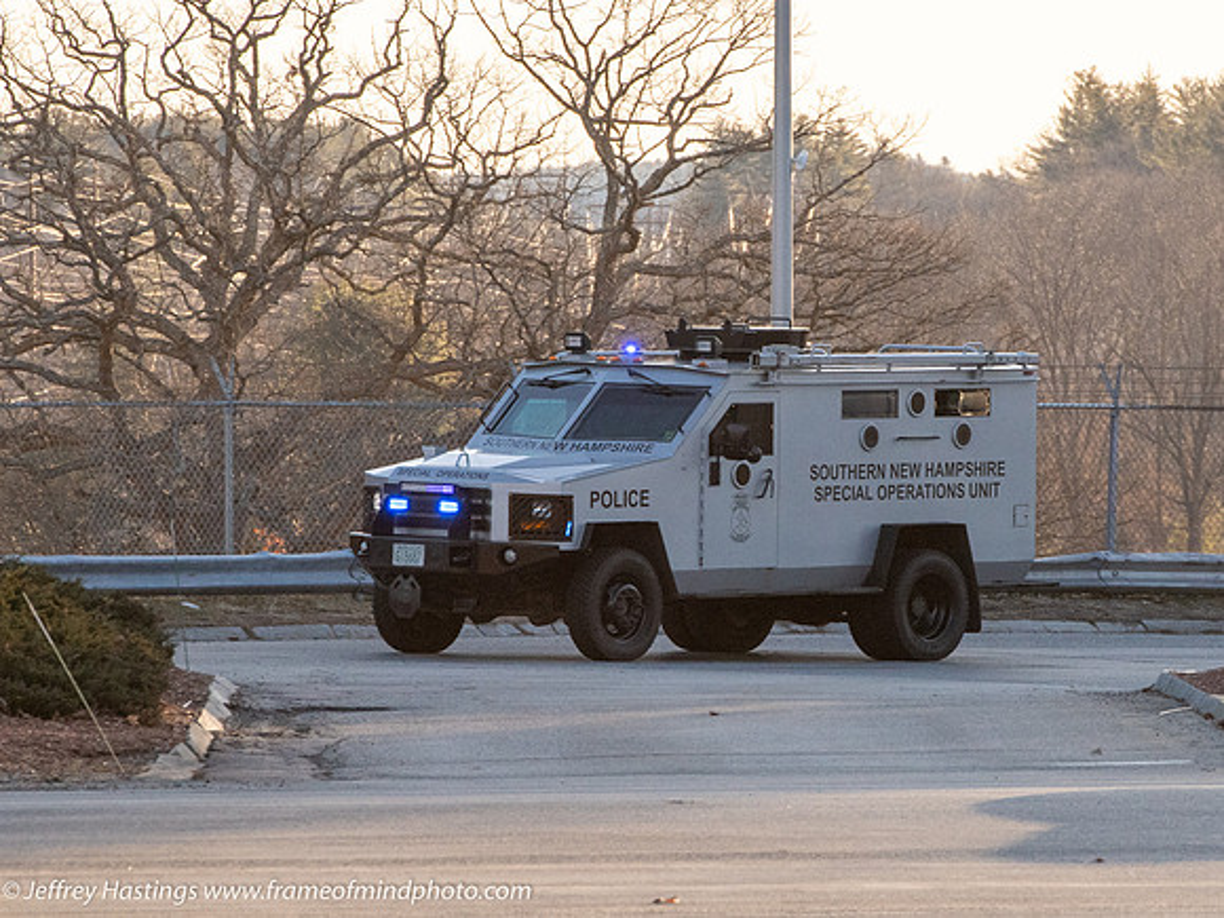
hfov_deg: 4.7
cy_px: 520
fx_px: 14897
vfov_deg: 3.5
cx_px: 811
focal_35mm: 421
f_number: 9
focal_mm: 200
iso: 800
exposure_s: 1/1000
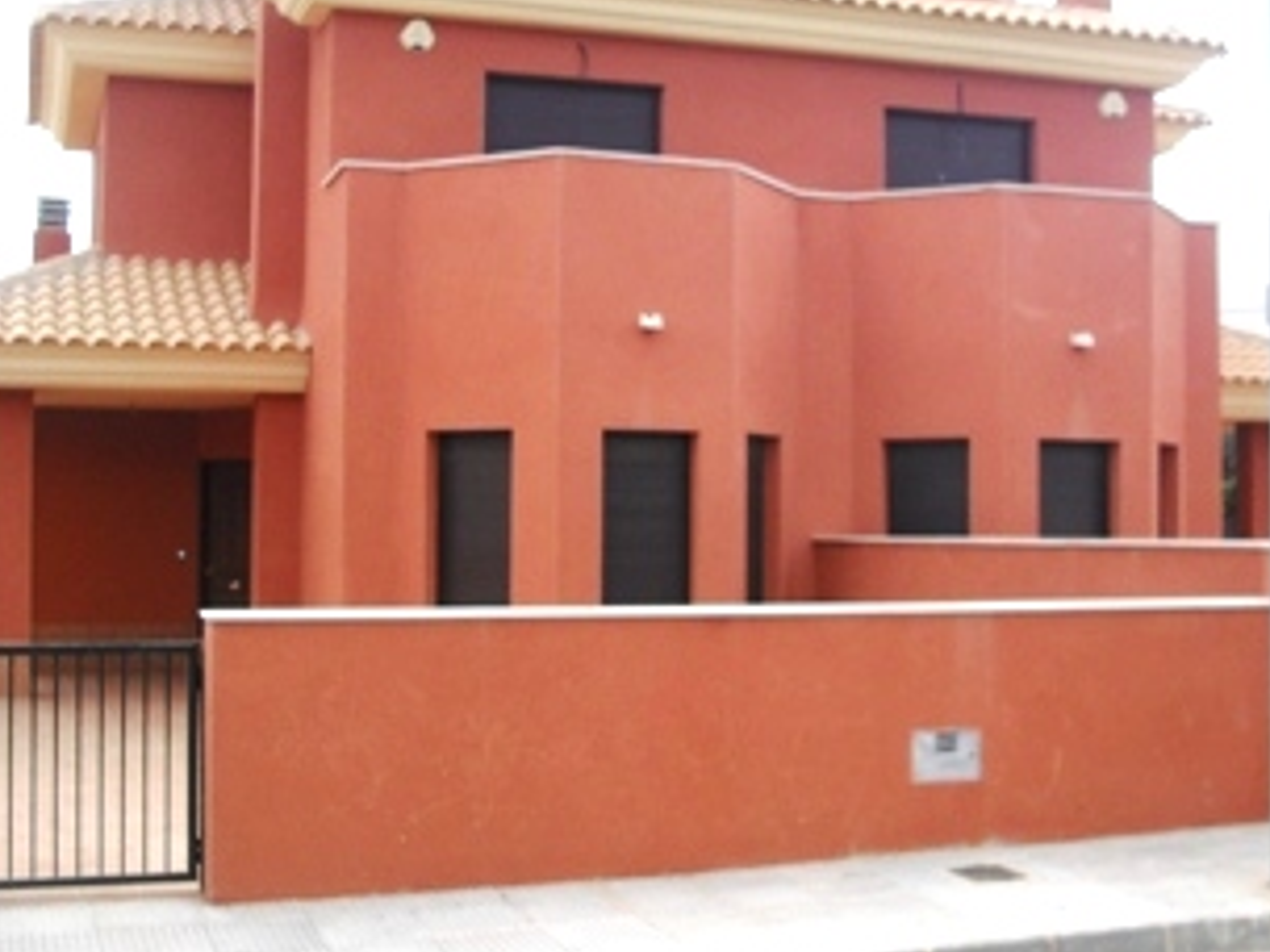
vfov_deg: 26.1
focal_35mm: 56
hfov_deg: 34.2
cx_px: 765
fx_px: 2055
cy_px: 409
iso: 64
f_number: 5.6
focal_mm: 6.2
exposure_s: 1/160
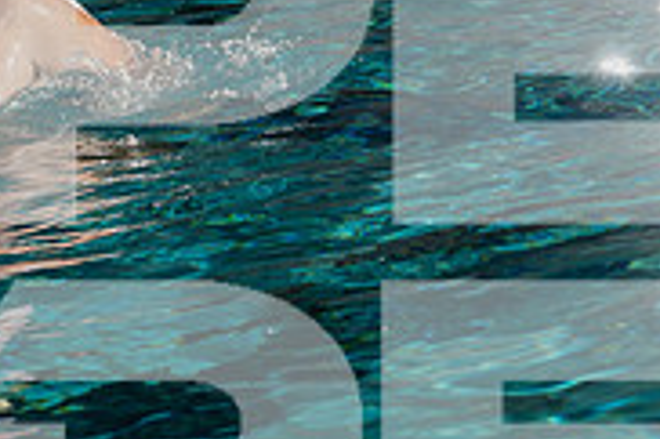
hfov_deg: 9.1
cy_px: 34
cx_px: -112
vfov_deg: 6.1
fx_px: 4085
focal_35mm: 223
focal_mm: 70
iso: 100
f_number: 4
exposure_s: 1/250
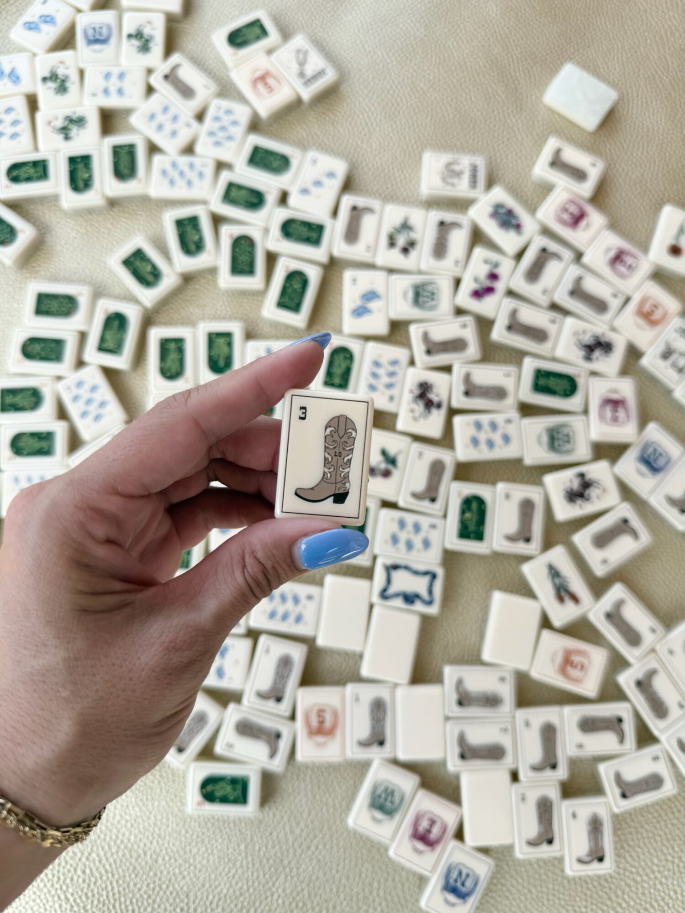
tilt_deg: -82.1
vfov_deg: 71.6
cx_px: 342
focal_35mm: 24
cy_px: 456
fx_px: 633
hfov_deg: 56.8
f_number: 1.78
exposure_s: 1/979
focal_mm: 6.76
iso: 80
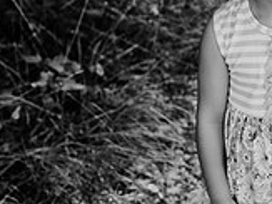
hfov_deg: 22.0
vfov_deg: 17.8
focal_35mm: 82
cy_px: 31
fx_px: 644
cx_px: 330
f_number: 3.5
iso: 200
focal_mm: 24
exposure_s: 1/640
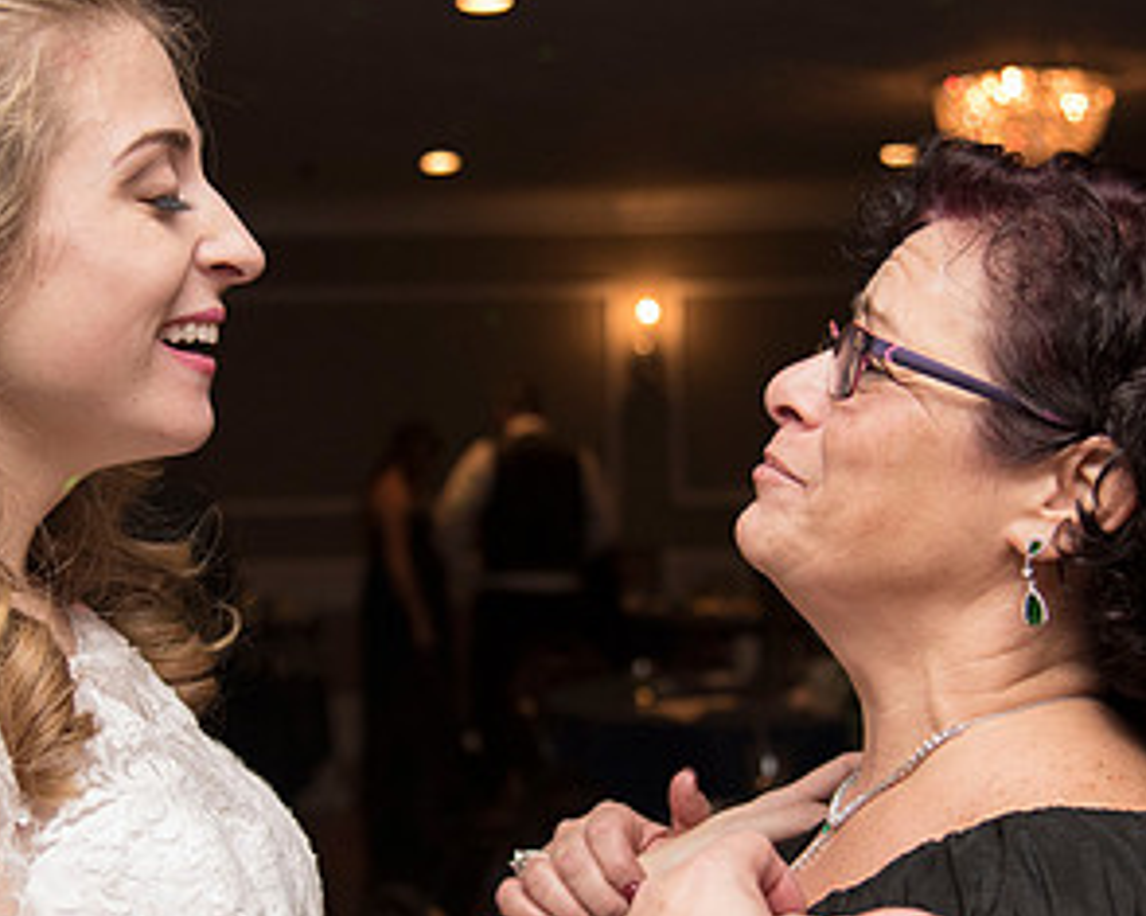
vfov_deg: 20.6
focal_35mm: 74
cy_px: 626
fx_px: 2509
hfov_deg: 25.7
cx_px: 452
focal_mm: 40
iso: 2000
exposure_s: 1/200
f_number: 4
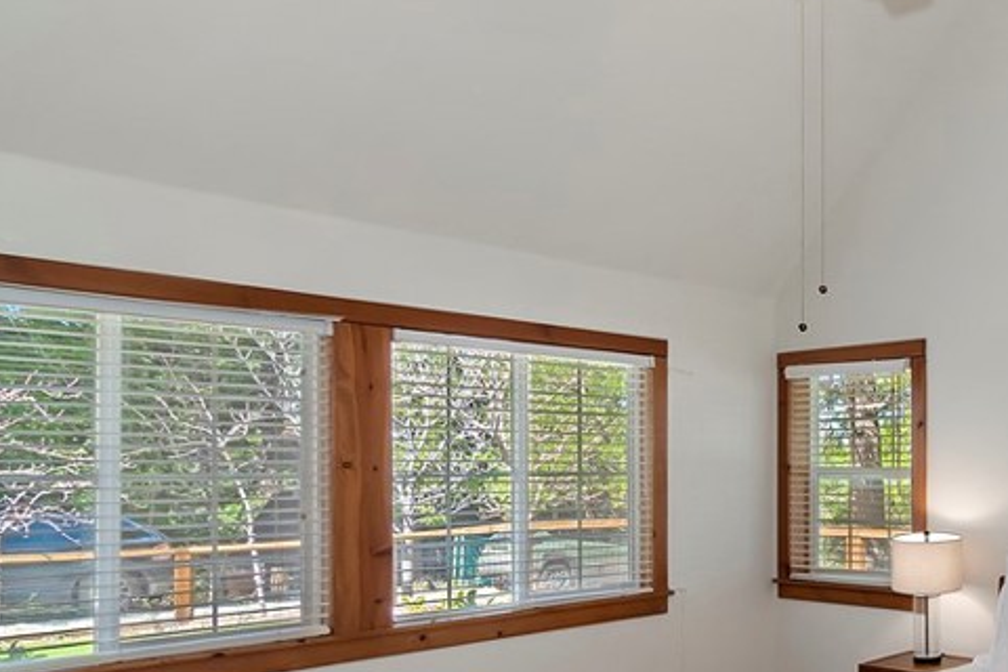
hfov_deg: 48.4
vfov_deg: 40.3
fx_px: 896
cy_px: 482
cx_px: 1006
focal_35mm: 32
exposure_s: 1/30
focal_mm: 10
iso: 400
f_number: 8
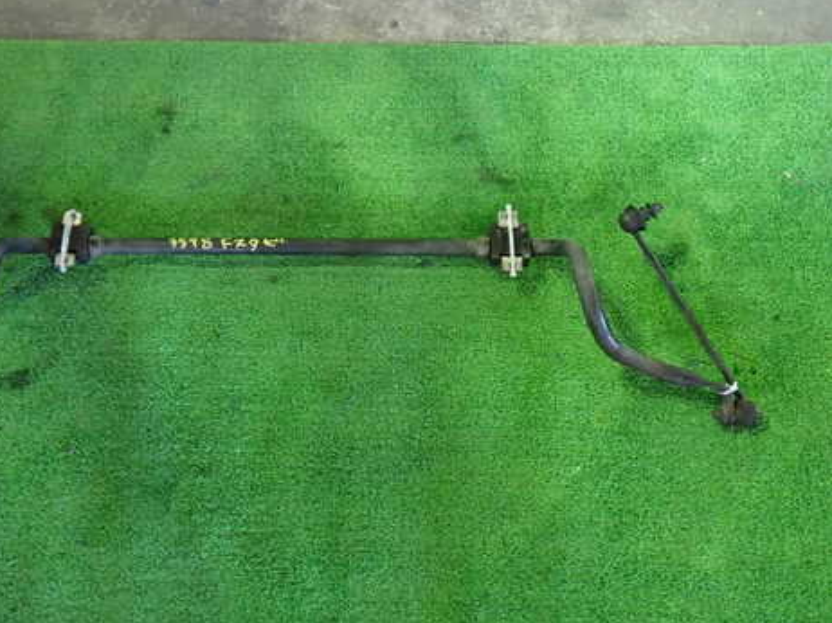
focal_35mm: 39
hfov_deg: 47.3
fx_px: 937
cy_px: 268
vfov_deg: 36.7
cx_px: 299
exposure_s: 1/30
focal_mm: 5.4
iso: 800
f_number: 2.3
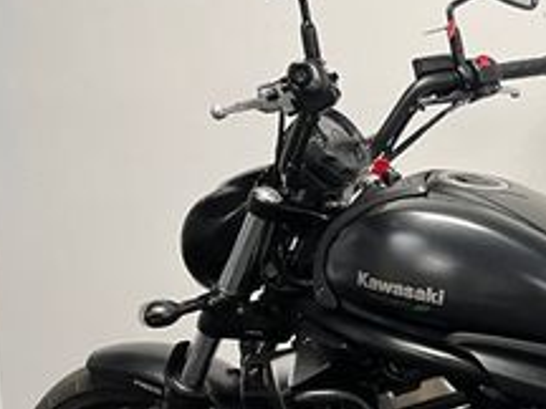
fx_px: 1215
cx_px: 690
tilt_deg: -9.4
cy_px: 371
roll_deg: -0.1
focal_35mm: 77
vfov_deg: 18.8
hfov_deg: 22.8
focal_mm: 5.1
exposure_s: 1/50
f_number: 1.6
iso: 100
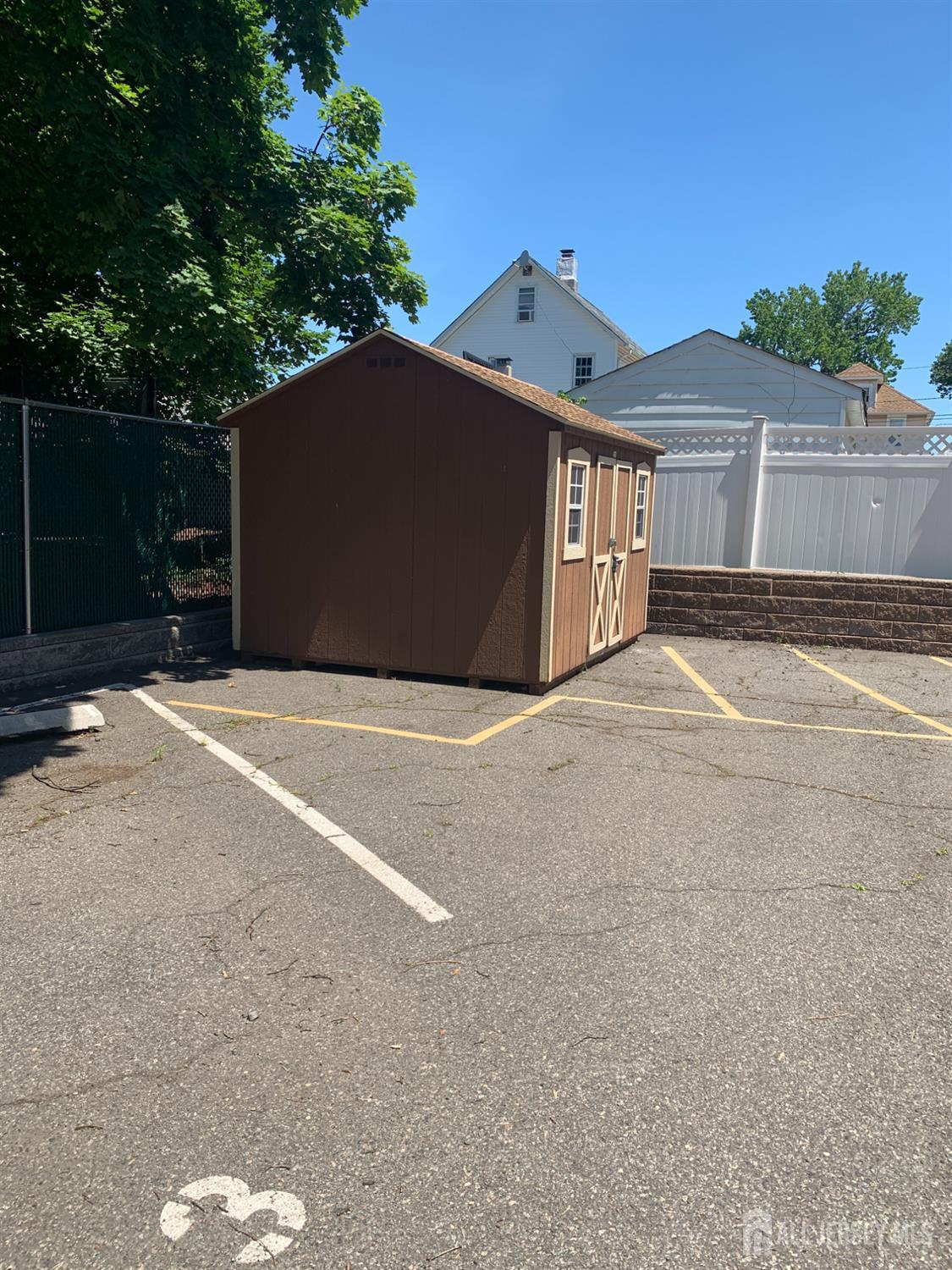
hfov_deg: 53.1
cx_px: 476
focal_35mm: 26
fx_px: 953
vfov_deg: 67.3
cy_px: 635
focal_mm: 4.25
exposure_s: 1/1513
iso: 25
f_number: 1.8
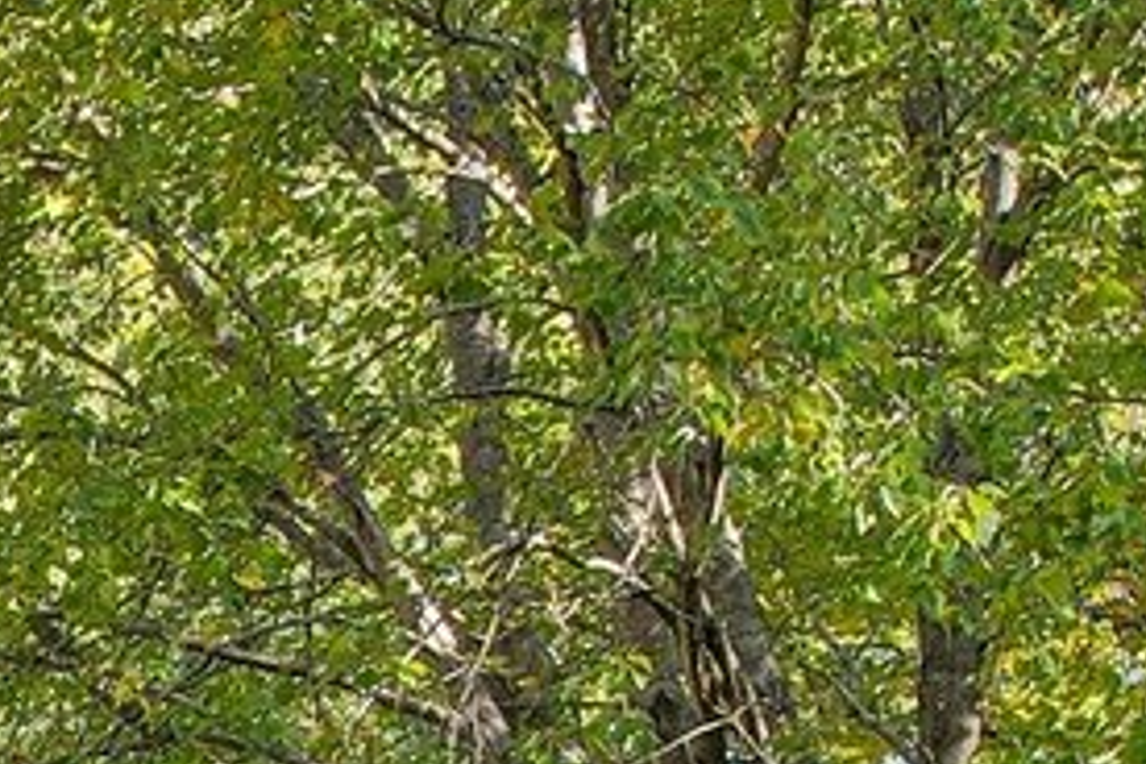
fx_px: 4106
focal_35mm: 129
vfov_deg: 9.8
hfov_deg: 14.2
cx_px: -876
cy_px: 1586
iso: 110
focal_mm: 8.4
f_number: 2.8
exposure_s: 1/320
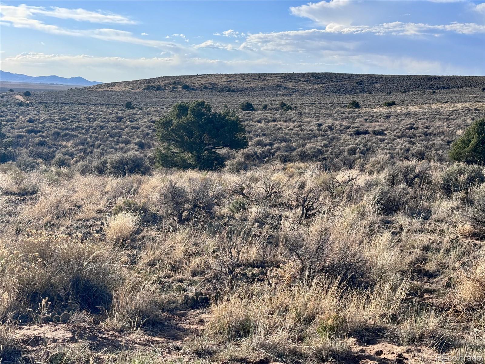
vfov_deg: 30.3
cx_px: 242
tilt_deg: -8.9
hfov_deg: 39.7
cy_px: 182
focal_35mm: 48
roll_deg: -3.4
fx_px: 673
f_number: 1.78
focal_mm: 6.76
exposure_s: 1/3096
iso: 64
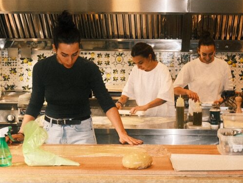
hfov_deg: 28.0
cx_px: 164
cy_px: 85
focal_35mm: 69
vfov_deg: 21.3
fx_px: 485
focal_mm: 23
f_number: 7.1
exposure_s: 1/170
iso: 3200
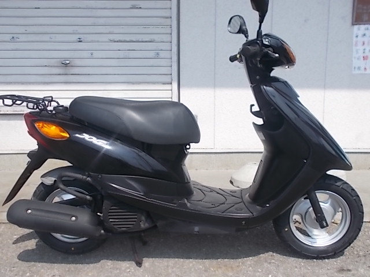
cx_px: 185
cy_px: 138
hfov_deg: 54.0
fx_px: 363
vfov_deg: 41.8
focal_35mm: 34
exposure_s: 1/100
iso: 80
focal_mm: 6
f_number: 9.2
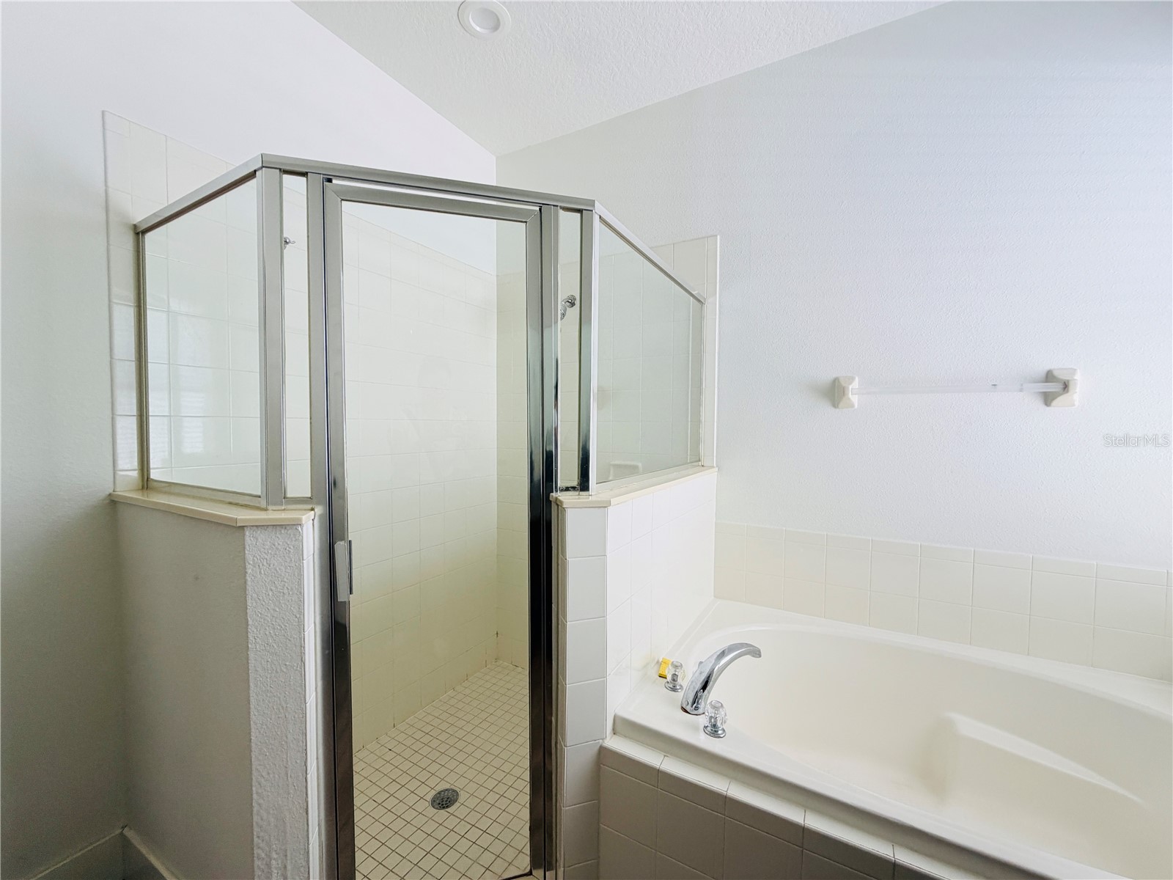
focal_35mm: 14
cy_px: 440
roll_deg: -0.6
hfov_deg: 102.1
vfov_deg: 85.7
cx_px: 586
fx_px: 474
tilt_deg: -1.5
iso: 200
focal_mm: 2.22
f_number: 2.2
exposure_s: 1/121
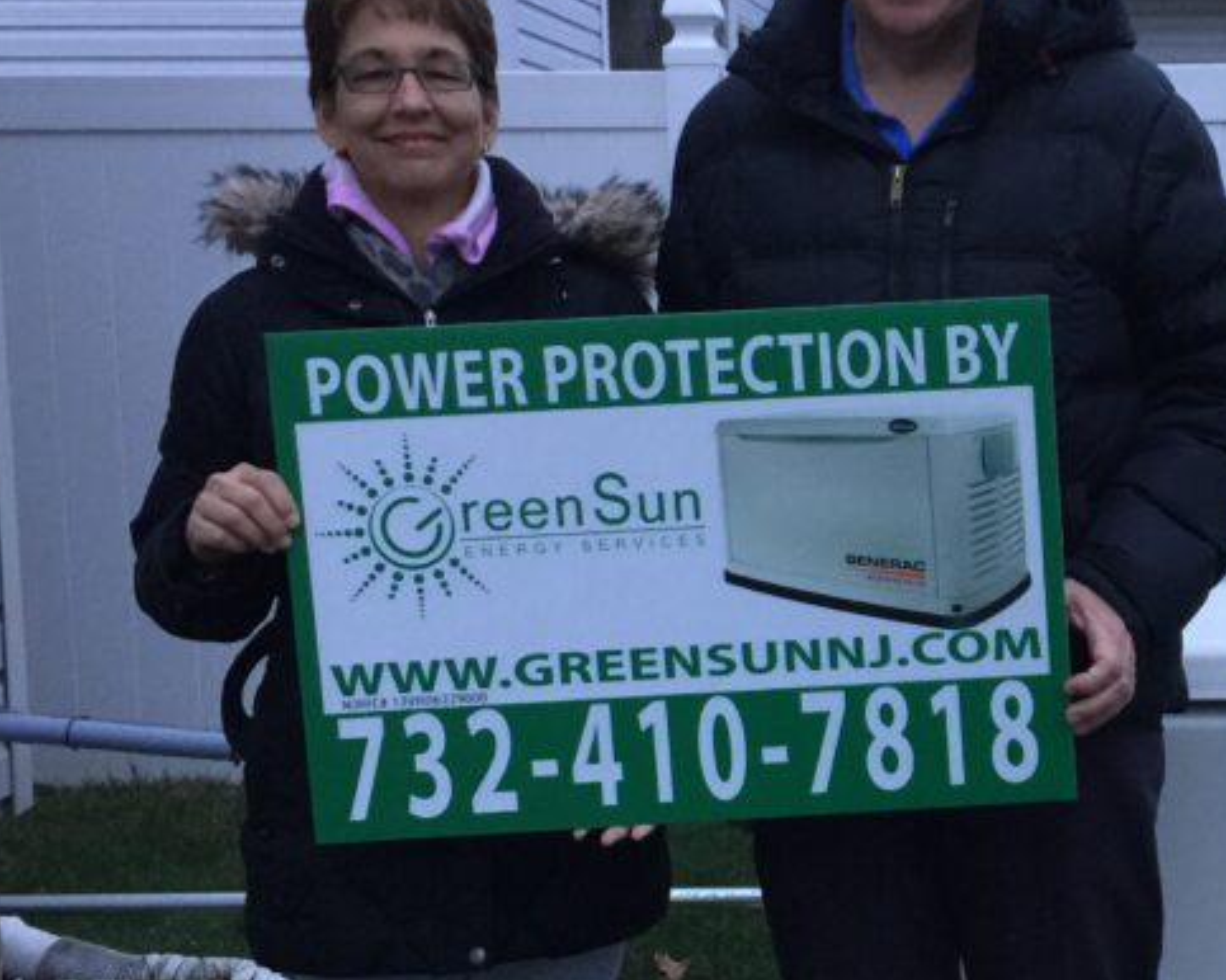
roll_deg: -0.3
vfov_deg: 25.3
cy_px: 579
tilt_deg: -7.5
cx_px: 1097
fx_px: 2176
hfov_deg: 30.1
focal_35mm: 60
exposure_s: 1/15
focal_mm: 4.15
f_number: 2.2
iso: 125
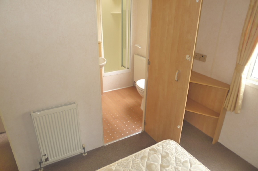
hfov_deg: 73.8
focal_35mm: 24
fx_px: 172
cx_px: 129
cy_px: 86
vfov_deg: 52.9
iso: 400
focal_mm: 5.1
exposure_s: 1/5
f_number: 2
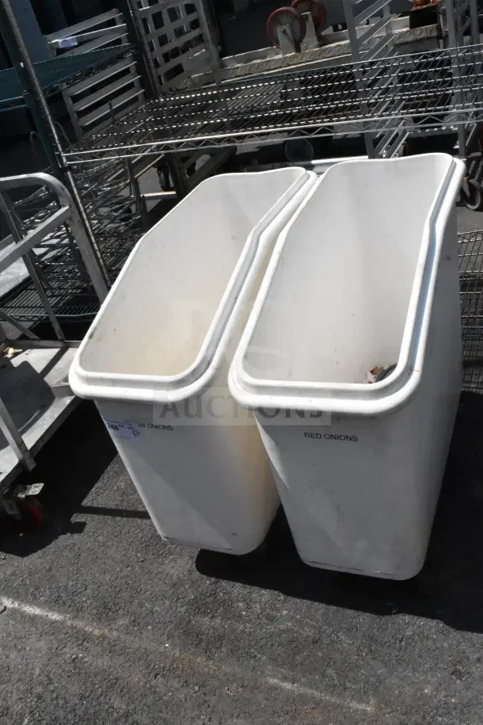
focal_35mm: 33
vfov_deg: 57.2
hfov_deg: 40.0
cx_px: 242
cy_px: 362
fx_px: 664
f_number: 25
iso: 5000
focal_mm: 22
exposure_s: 1/4000
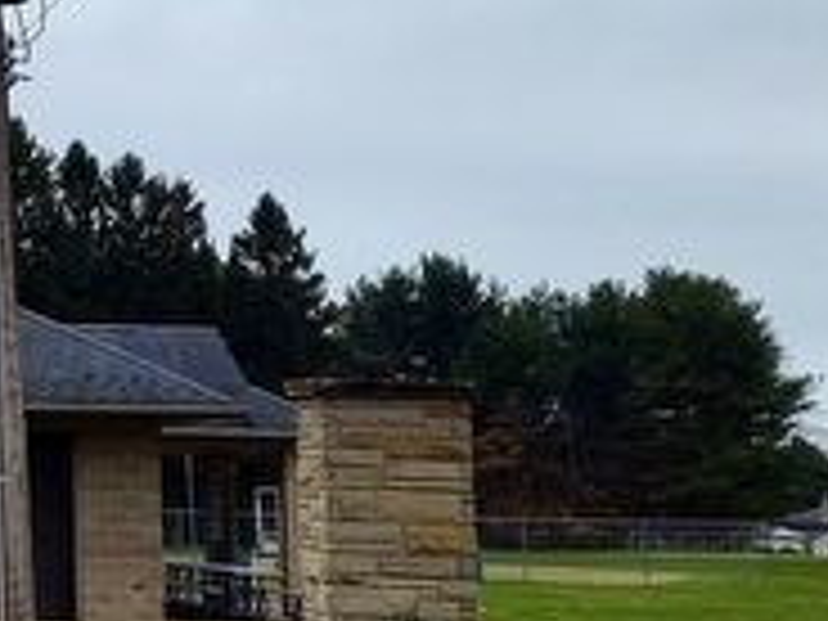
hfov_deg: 17.0
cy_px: 184
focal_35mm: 100
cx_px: -558
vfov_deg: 14.8
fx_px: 2392
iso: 100
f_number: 1.8
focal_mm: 5.56
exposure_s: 1/536
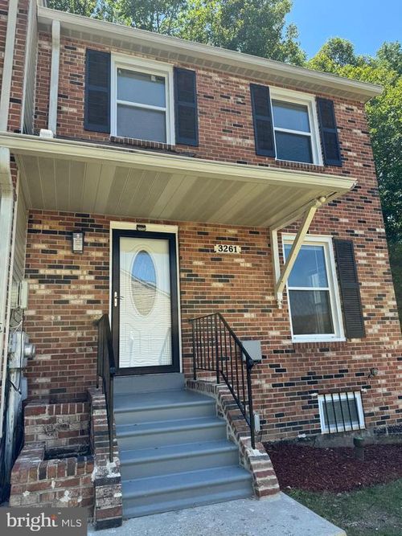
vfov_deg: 71.6
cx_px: 201
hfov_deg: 56.8
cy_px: 268
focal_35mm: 24
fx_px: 372
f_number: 1.78
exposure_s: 1/1366
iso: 80
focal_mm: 6.76
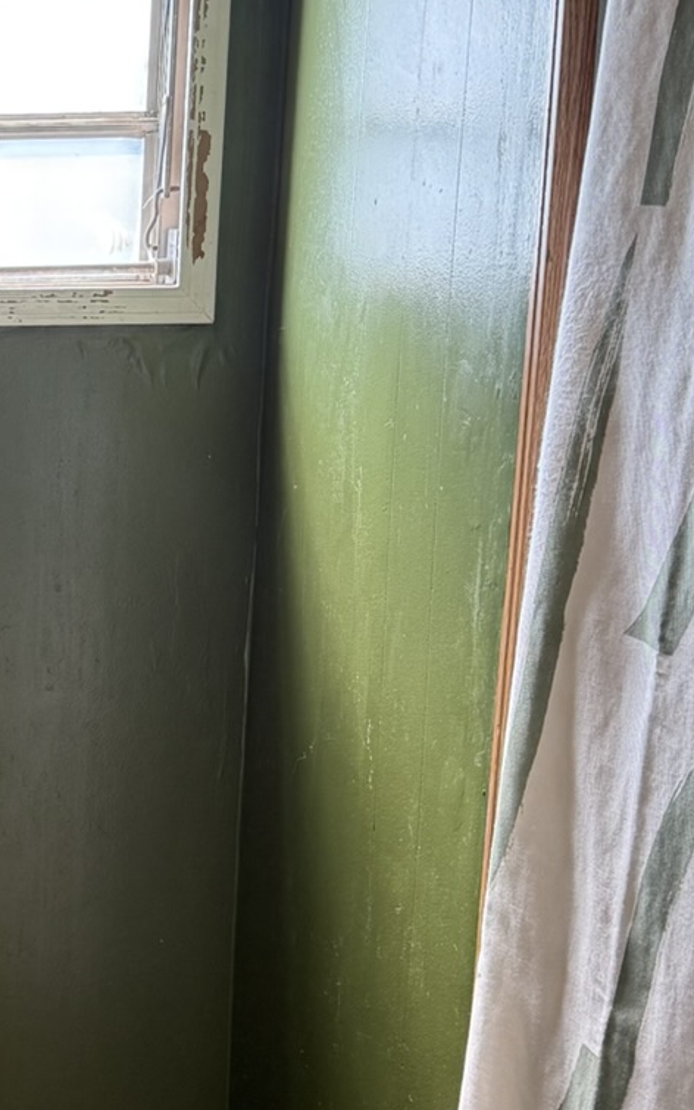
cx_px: -296
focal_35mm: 69
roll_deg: -0.4
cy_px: 573
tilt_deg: -12.4
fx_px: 2088
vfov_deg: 29.8
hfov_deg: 17.3
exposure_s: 1/129
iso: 200
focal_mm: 6.76
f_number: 1.78
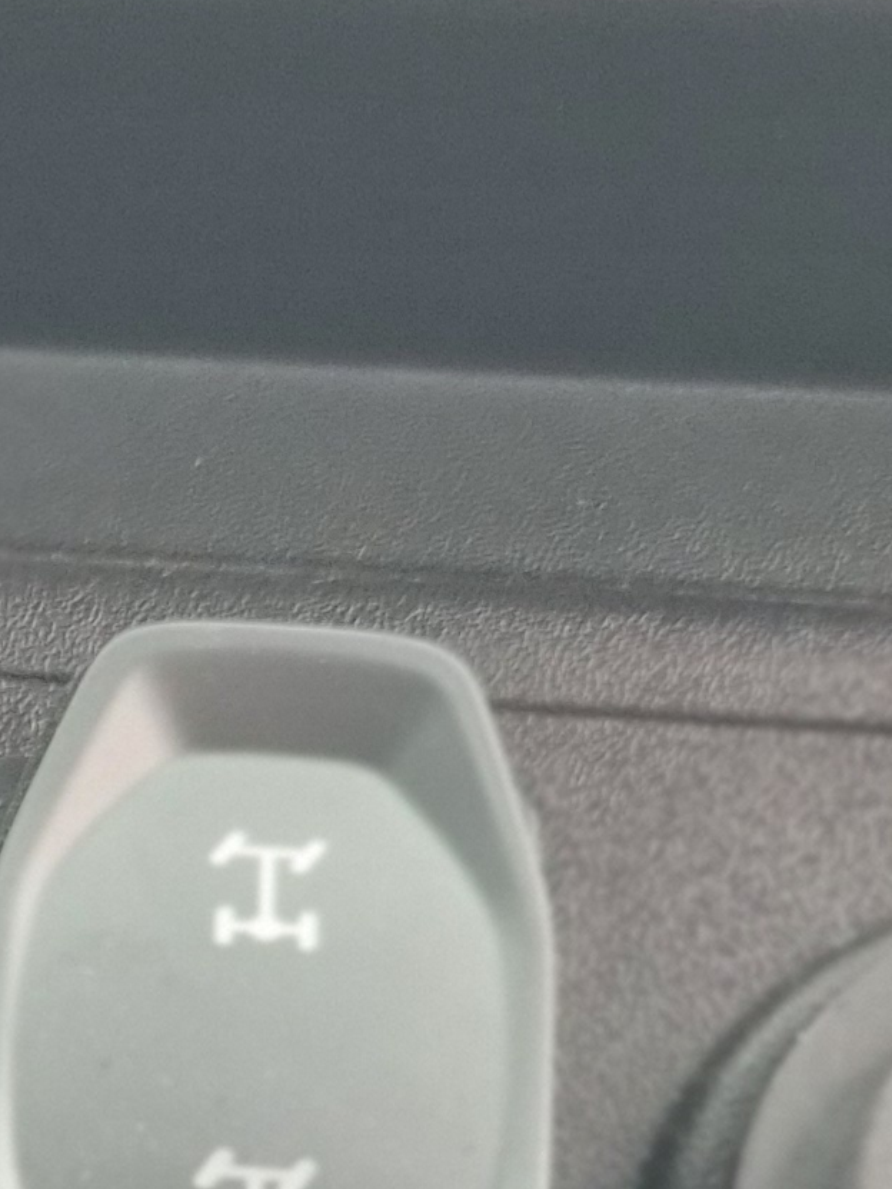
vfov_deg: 14.8
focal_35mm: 126
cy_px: 1636
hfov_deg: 10.6
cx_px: -1024
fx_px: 4329
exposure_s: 1/50
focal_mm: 5.4
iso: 250
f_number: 1.8
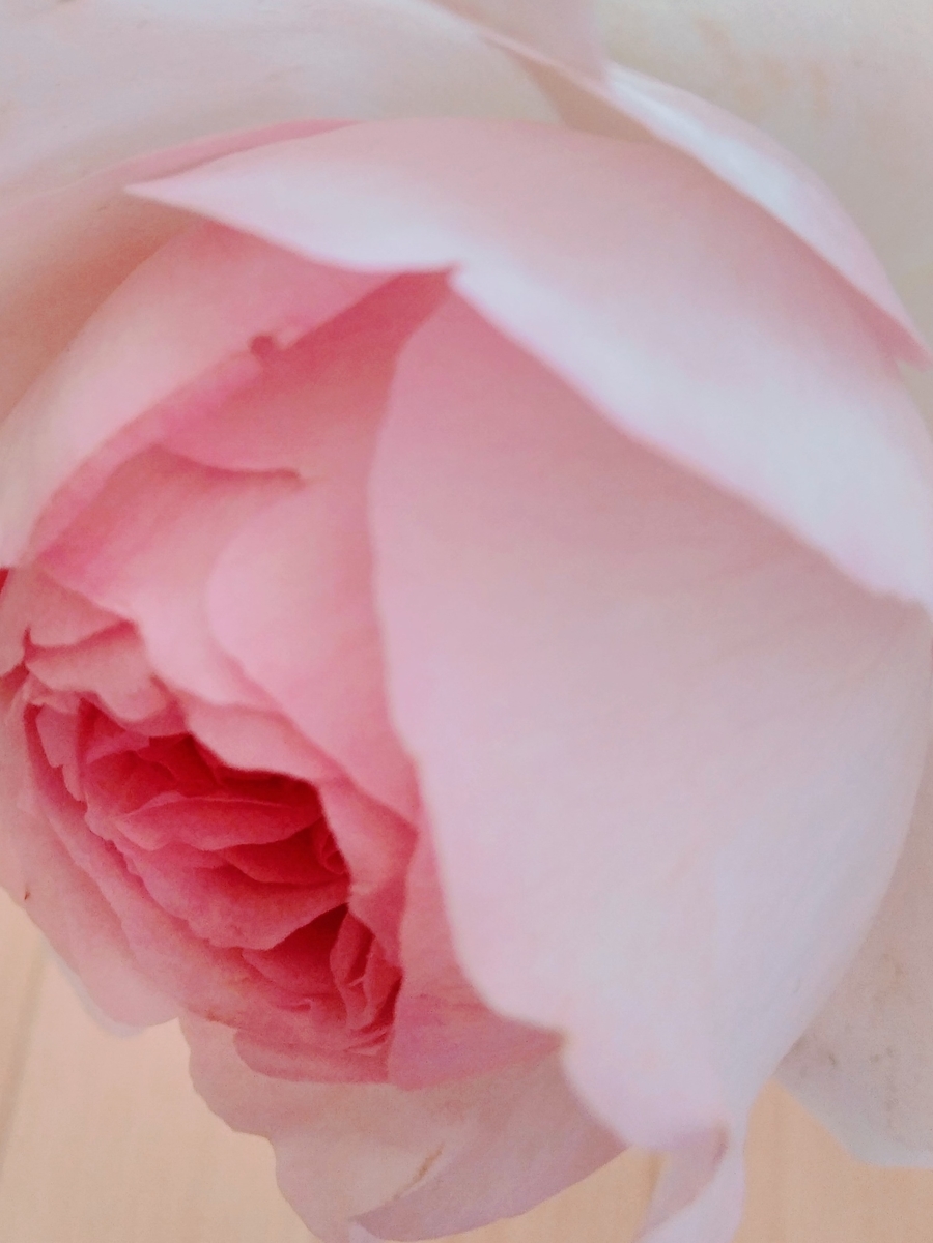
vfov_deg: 67.3
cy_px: 622
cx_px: 466
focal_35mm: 26
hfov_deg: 53.1
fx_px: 934
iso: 197
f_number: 2.2
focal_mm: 3.46
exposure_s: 1/33
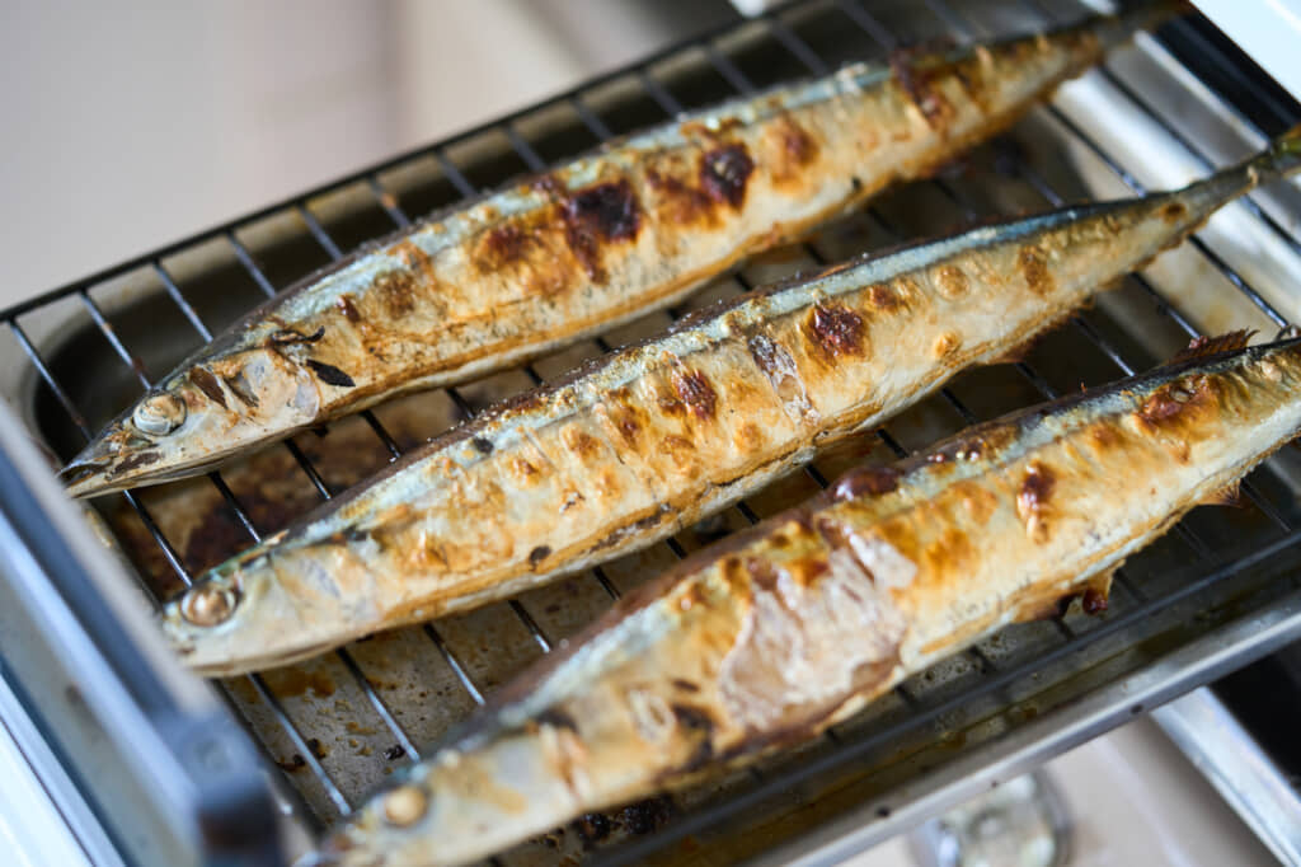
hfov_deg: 22.6
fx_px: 3251
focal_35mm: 90
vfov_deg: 15.2
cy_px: 434
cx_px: 650
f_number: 2.8
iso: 400
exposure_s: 1/40
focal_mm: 90
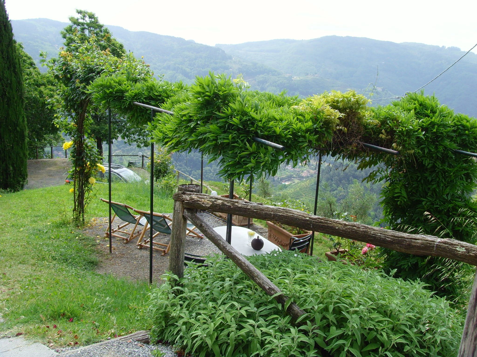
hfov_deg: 47.9
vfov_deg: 36.8
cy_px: 178
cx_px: 238
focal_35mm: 39
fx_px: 537
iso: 80
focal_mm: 6.6
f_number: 6.3
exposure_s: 1/125
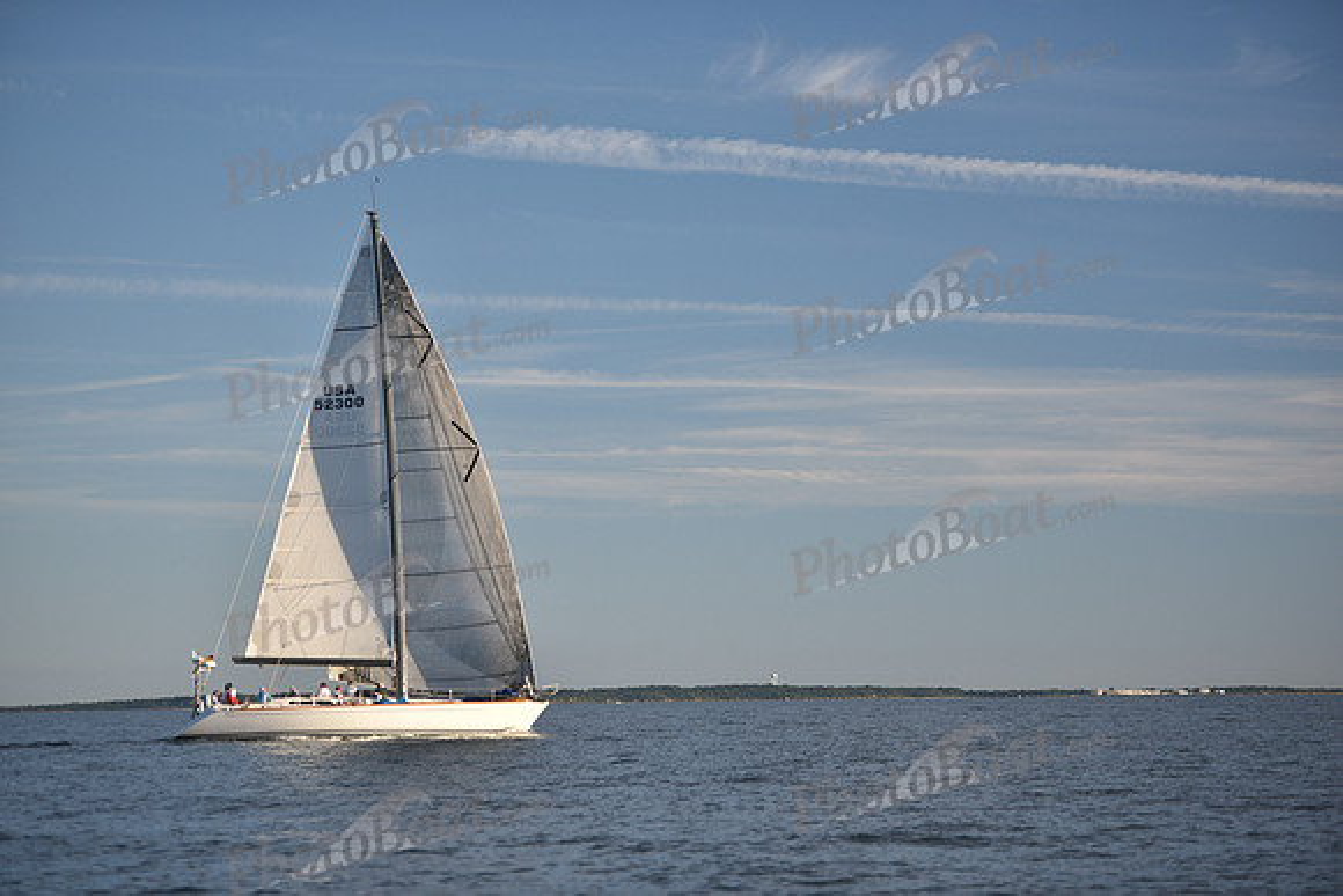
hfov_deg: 20.8
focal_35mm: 98
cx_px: 672
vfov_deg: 14.0
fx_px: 3657
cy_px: 448
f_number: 2.8
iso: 250
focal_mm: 98
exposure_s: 1/1250
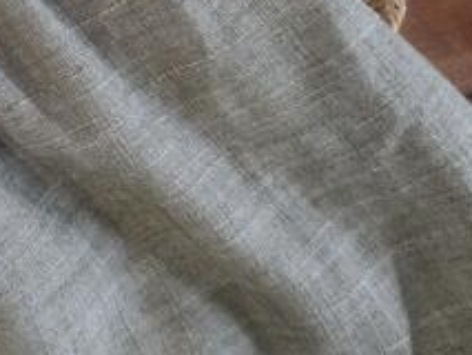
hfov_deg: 21.1
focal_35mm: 81
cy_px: -77
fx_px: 1105
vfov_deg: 17.3
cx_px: -193
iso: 640
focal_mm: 6.5
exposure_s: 1/120
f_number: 1.4
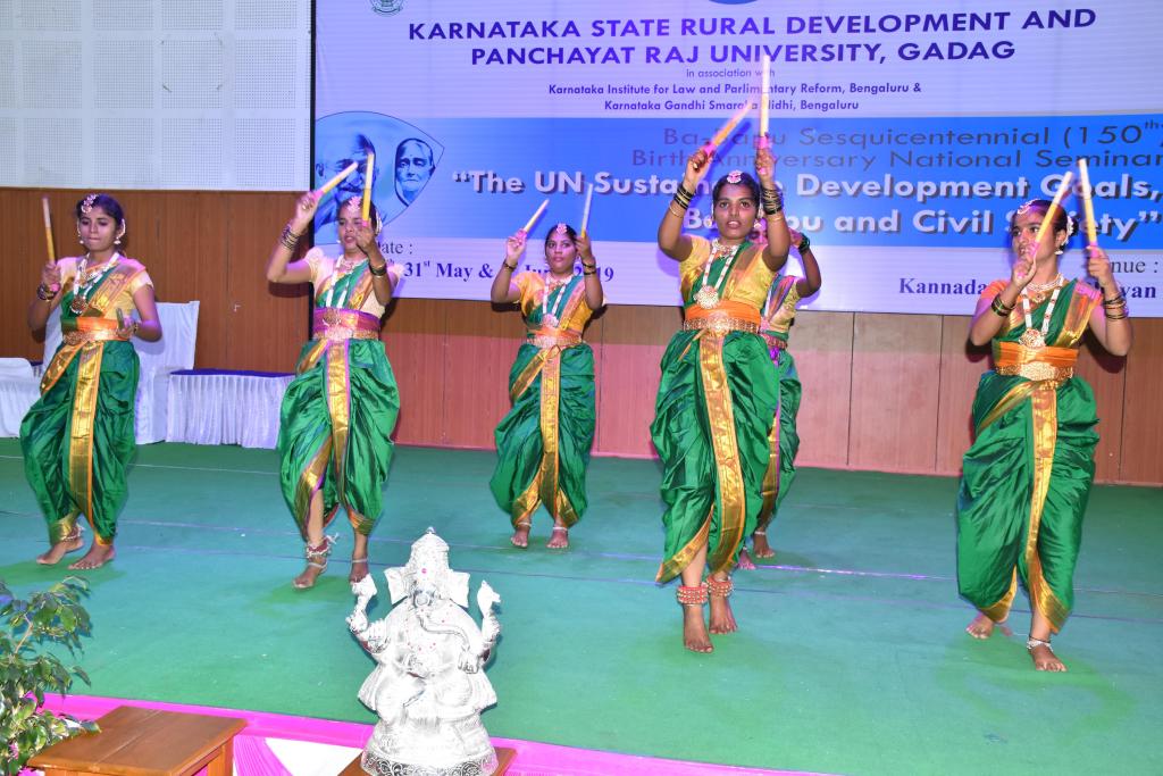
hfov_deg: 55.1
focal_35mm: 34
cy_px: 388
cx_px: 582
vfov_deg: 38.4
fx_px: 1115
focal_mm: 23
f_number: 5.6
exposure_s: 1/60
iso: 800
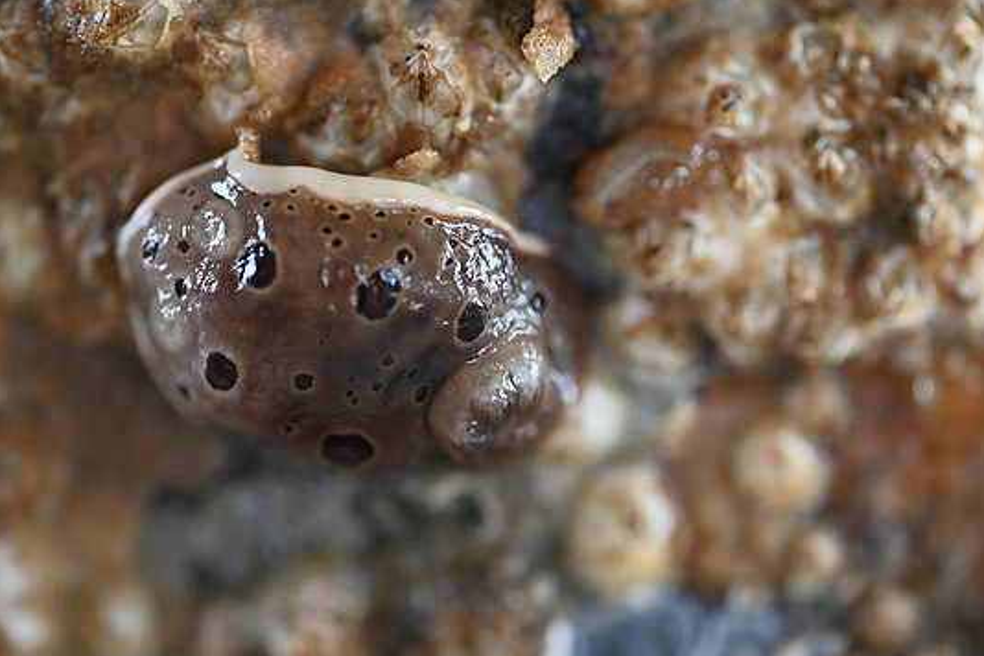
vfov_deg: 12.0
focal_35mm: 114
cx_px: 498
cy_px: 349
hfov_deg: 17.9
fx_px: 3116
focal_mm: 105
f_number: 3.3
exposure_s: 1/125
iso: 800
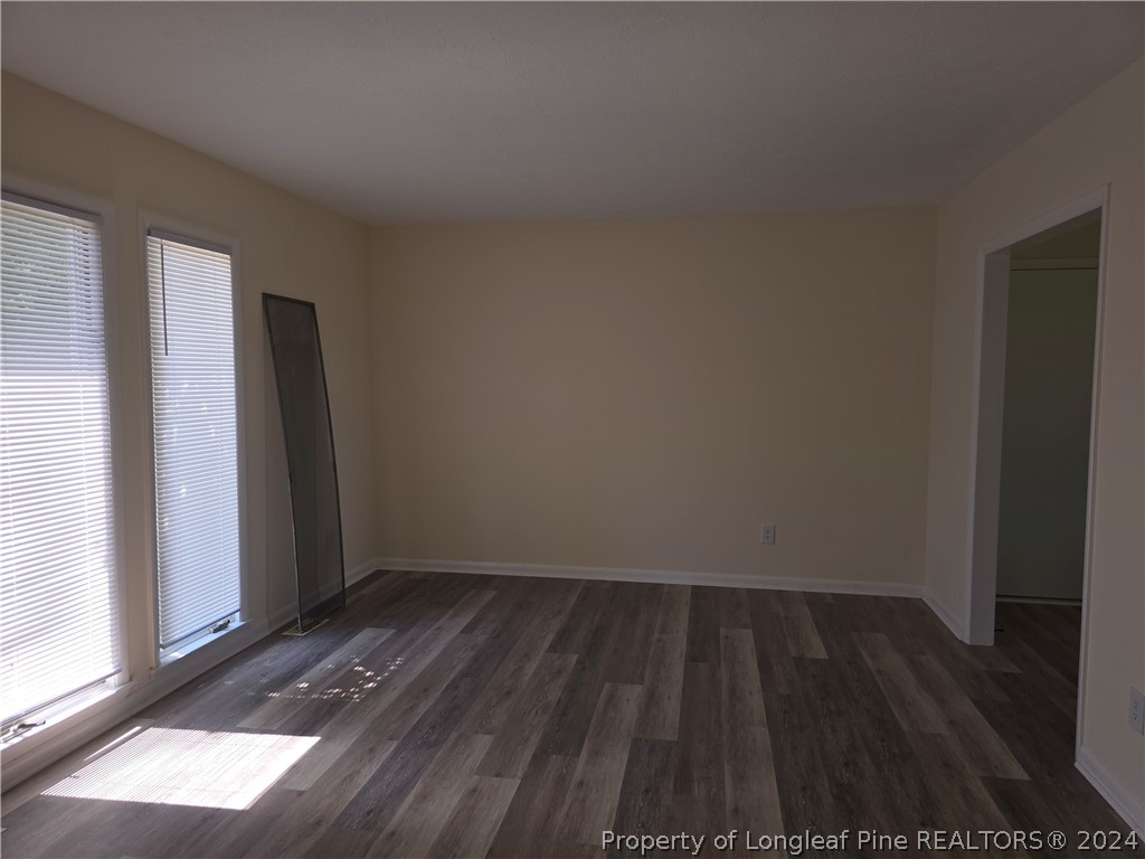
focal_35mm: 23
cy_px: 430
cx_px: 572
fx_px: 761
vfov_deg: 58.9
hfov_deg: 73.9
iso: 16
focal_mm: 6.3
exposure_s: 1/60
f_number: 1.7
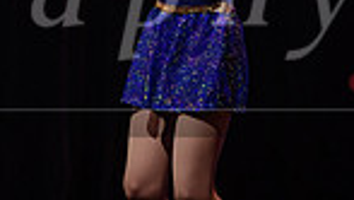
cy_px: -82
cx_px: -117
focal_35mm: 578
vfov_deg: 2.1
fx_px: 5430
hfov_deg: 3.7
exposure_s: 1/250
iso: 1600
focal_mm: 120
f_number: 2.8
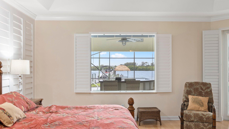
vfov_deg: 35.6
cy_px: 67
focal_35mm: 33
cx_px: 120
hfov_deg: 59.5
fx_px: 200
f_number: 8
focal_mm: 18
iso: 400
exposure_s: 1/2.5
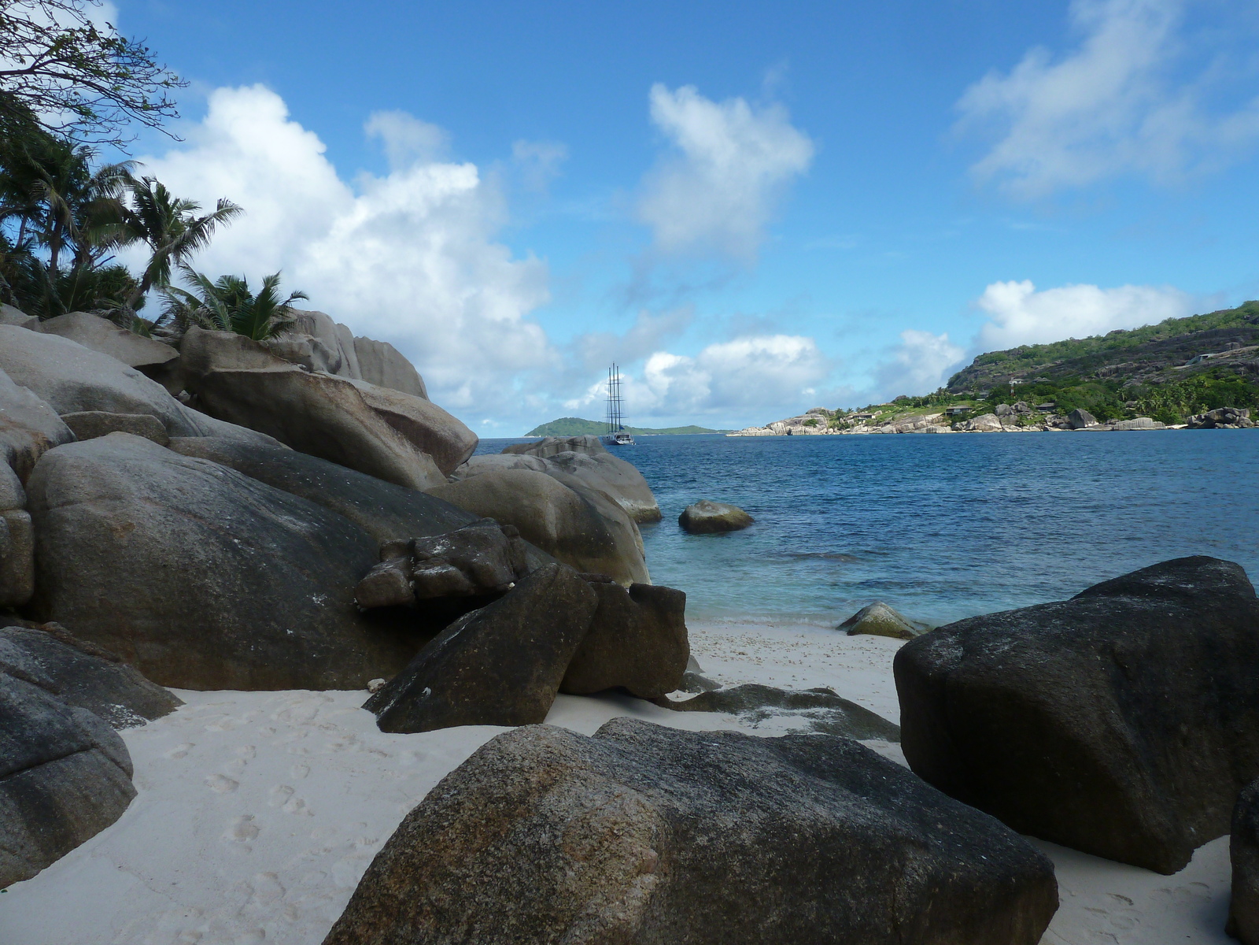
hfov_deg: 69.4
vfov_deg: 54.9
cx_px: 630
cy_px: 472
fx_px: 909
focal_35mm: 25
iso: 80
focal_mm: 4.1
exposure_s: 1/500
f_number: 4.5
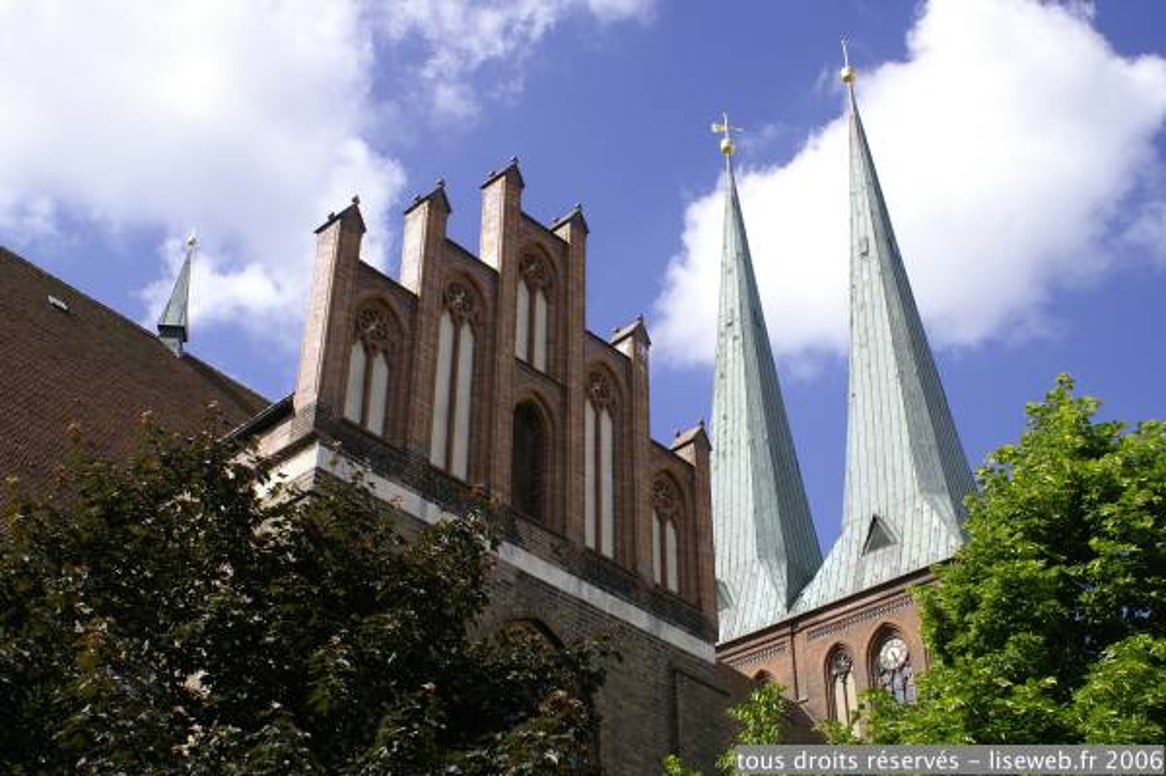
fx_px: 1456
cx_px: 583
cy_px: 388
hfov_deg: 43.6
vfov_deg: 29.8
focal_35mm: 45
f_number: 9
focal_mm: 30
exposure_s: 1/200
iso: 100
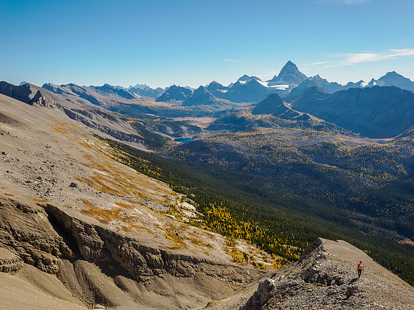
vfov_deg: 44.2
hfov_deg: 56.8
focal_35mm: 32
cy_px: 155
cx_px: 207
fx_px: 383
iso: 200
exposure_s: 1/125
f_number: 8
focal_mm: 16
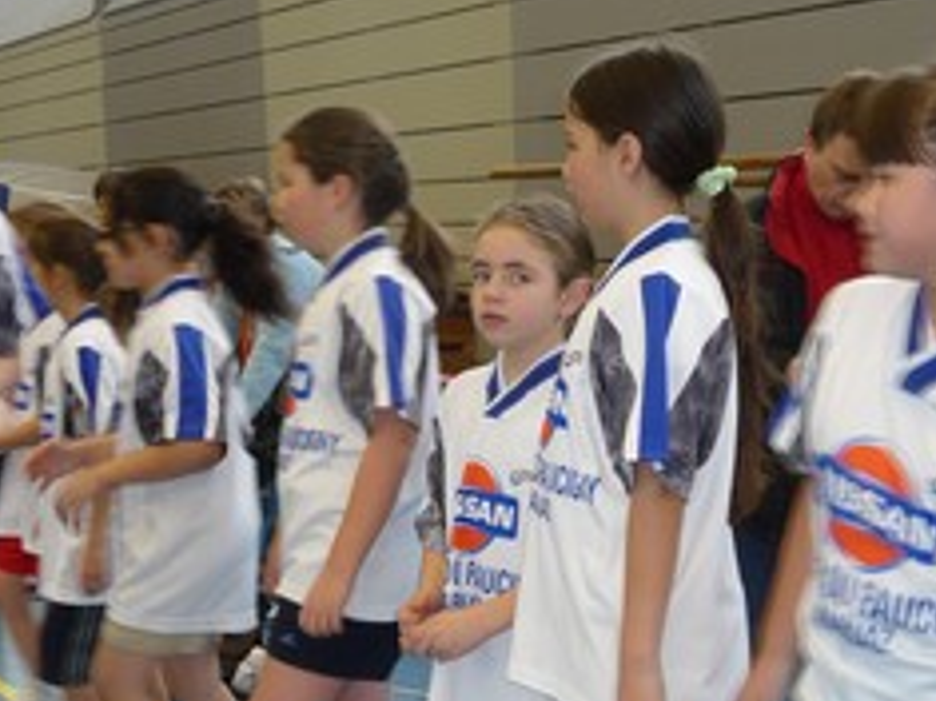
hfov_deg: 28.5
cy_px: 534
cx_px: 366
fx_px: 1838
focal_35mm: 68
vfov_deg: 21.4
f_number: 3.9
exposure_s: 1/30
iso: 125
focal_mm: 6.7
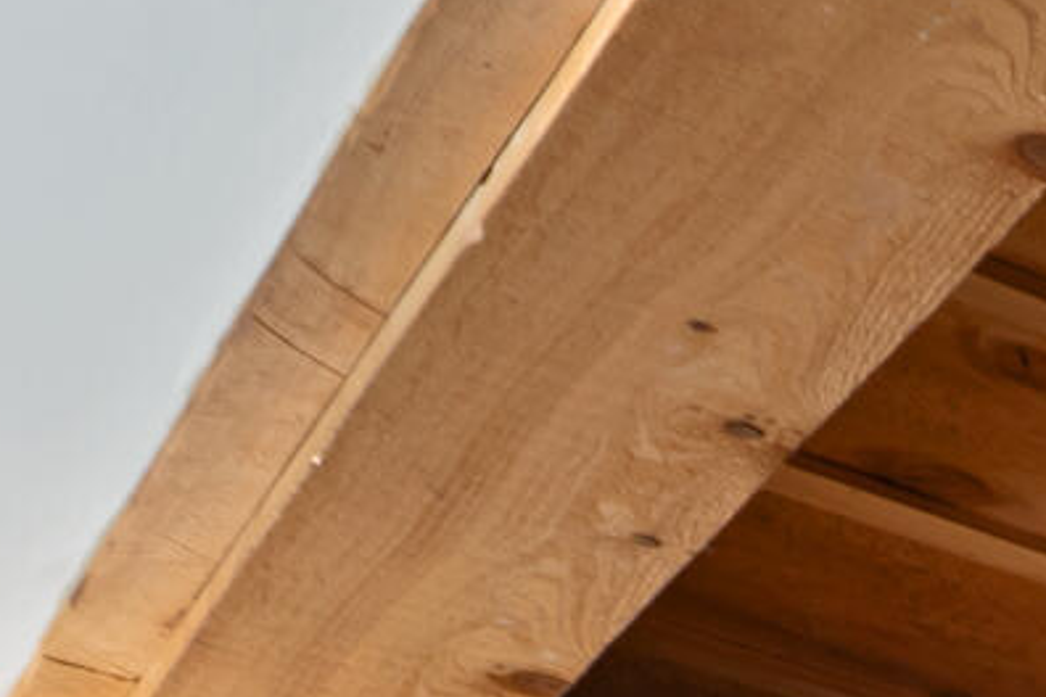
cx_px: 3159
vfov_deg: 9.6
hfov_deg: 11.3
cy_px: 2157
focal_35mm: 106
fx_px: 3080
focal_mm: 14
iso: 125
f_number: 8
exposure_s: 1/5
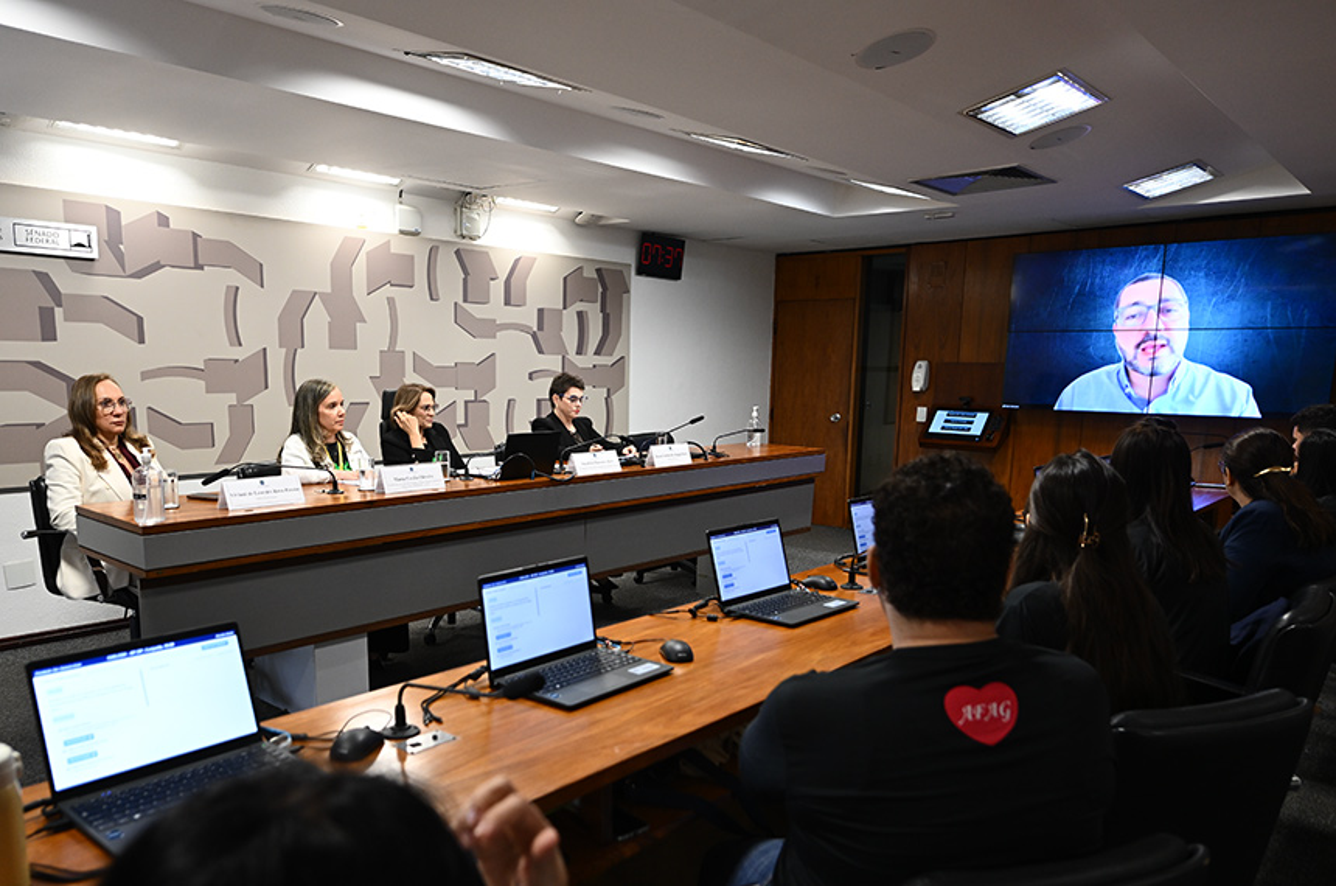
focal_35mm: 20
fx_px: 741
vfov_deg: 61.7
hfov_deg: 84.1
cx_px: 668
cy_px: 443
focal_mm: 20
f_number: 2.8
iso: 800
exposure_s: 1/100
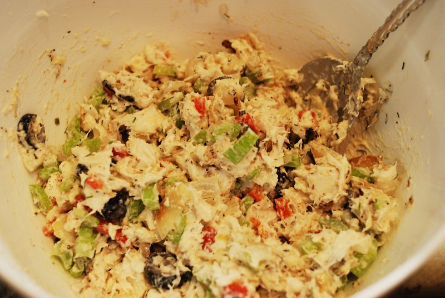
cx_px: 222
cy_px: 149
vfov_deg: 25.8
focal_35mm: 52
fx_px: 650
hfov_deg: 37.8
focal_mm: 35
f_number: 3.5
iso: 400
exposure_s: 1/50
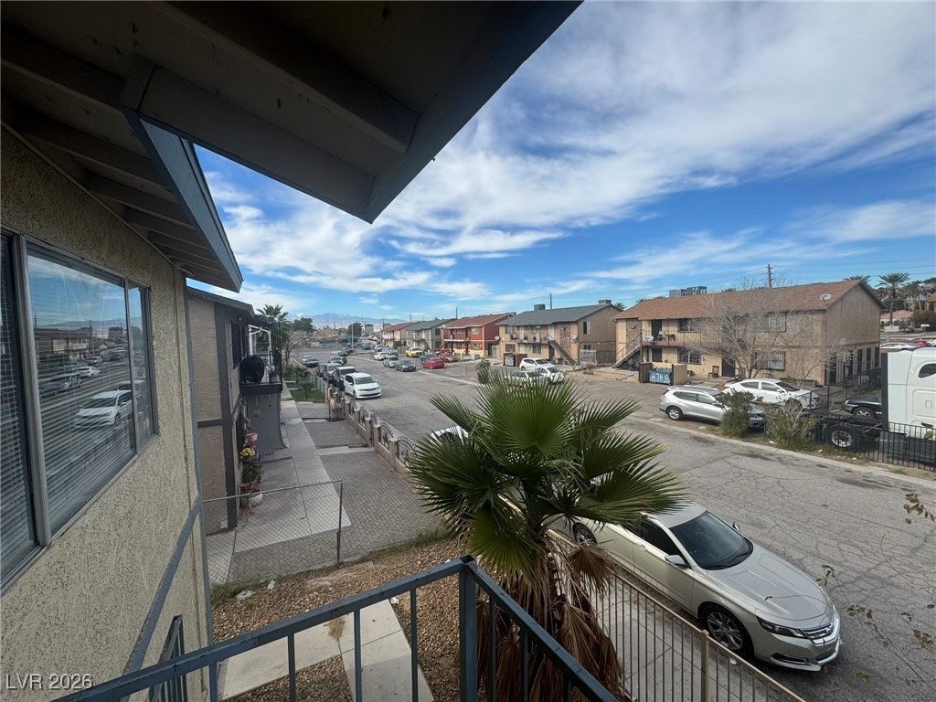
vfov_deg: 85.7
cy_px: 351
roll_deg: +0.9
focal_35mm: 14
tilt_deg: -3.6
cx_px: 468
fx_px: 379
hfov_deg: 102.1
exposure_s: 1/2208
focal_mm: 2.22
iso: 50
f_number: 2.2
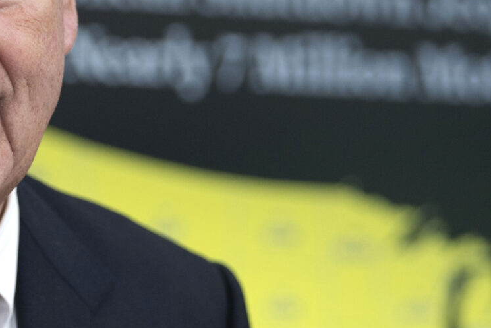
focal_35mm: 543
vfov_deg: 2.5
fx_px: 7407
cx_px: 142
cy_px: 265
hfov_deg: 3.8
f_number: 2.8
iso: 400
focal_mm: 158
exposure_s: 1/250
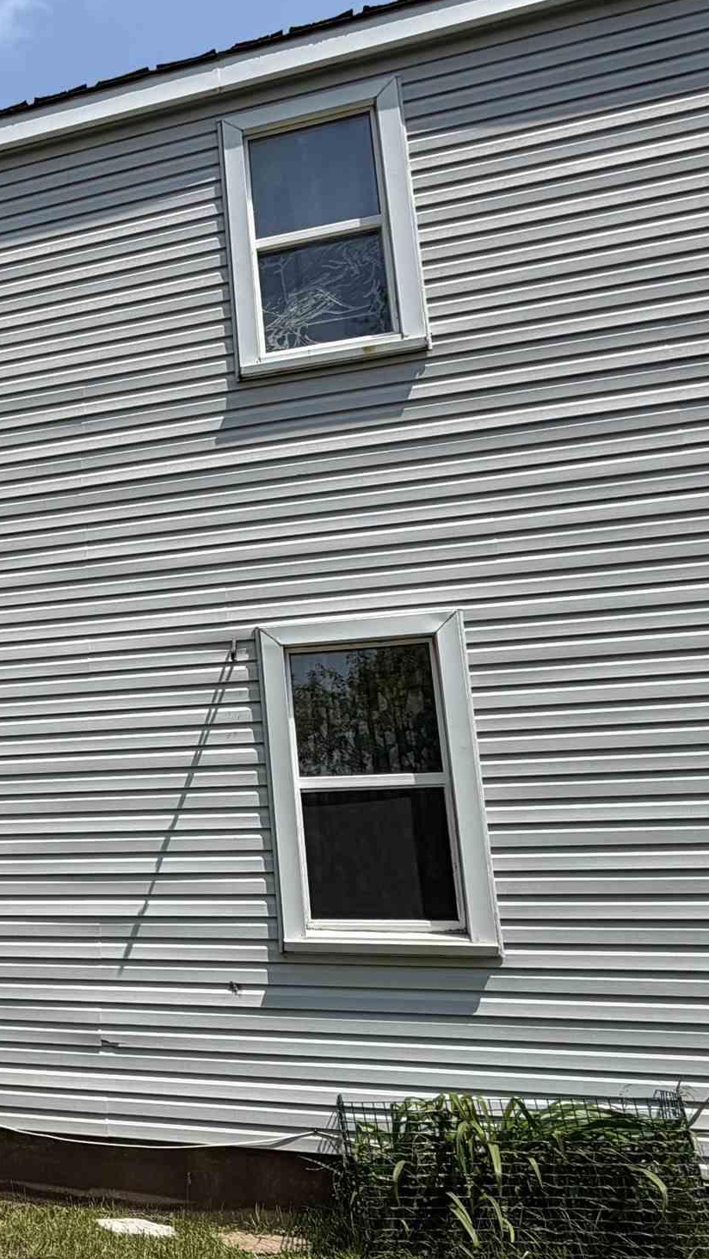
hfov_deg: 30.3
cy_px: 704
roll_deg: -0.7
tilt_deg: +12.6
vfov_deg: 60.8
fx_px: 1069
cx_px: -174
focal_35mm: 32
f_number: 2.2
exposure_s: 1/830
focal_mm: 2.22
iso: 20
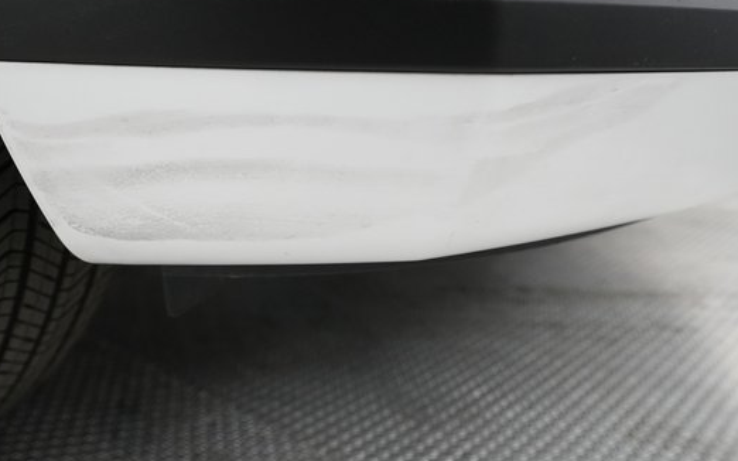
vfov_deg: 36.3
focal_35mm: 35
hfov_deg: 55.3
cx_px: 344
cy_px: 235
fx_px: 704
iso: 5000
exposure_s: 1/80
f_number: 5.6
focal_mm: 28
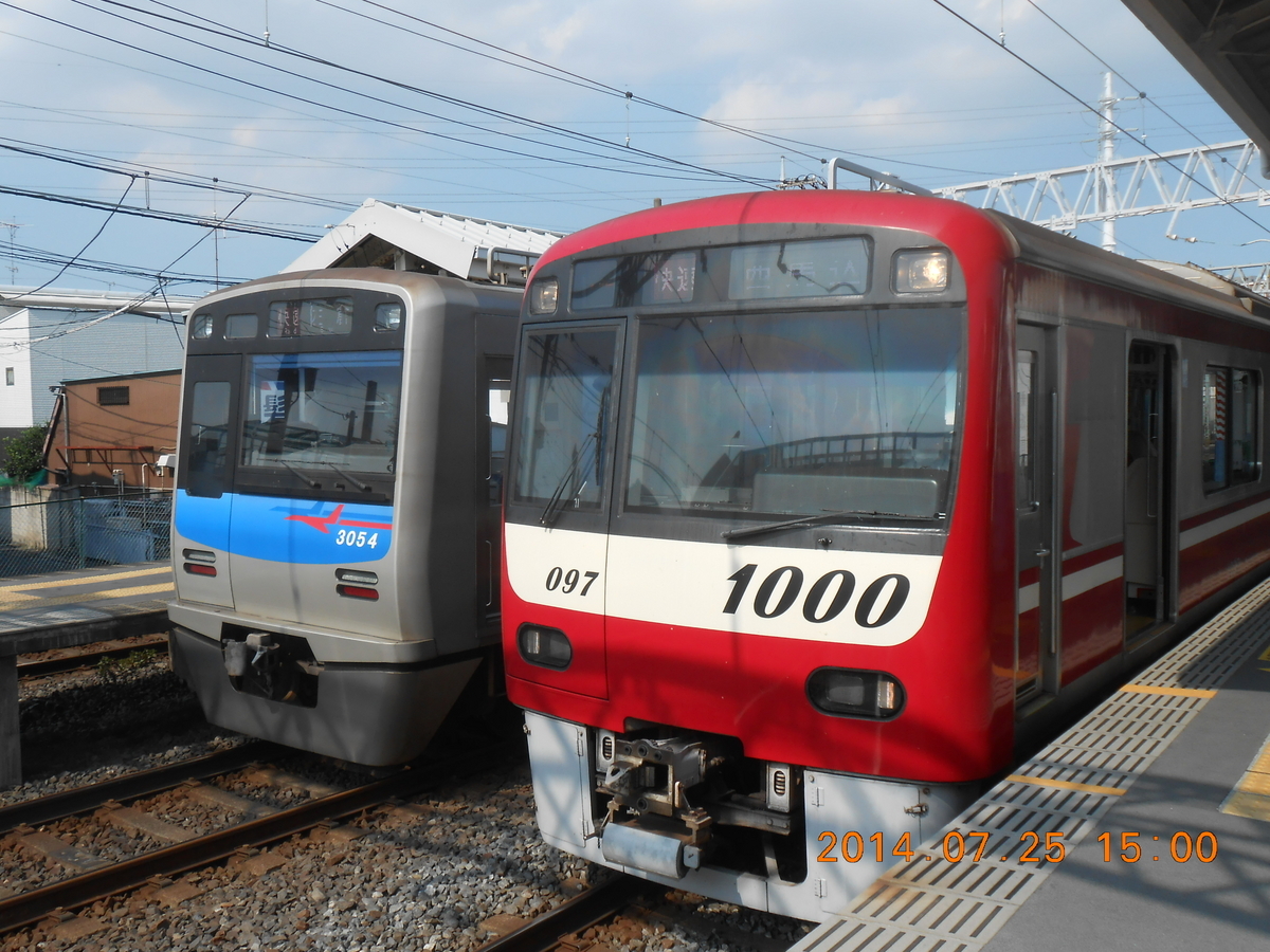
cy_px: 476
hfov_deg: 54.0
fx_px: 1247
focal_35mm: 34
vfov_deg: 41.8
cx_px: 635
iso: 80
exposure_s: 1/800
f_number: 3.9
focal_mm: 6
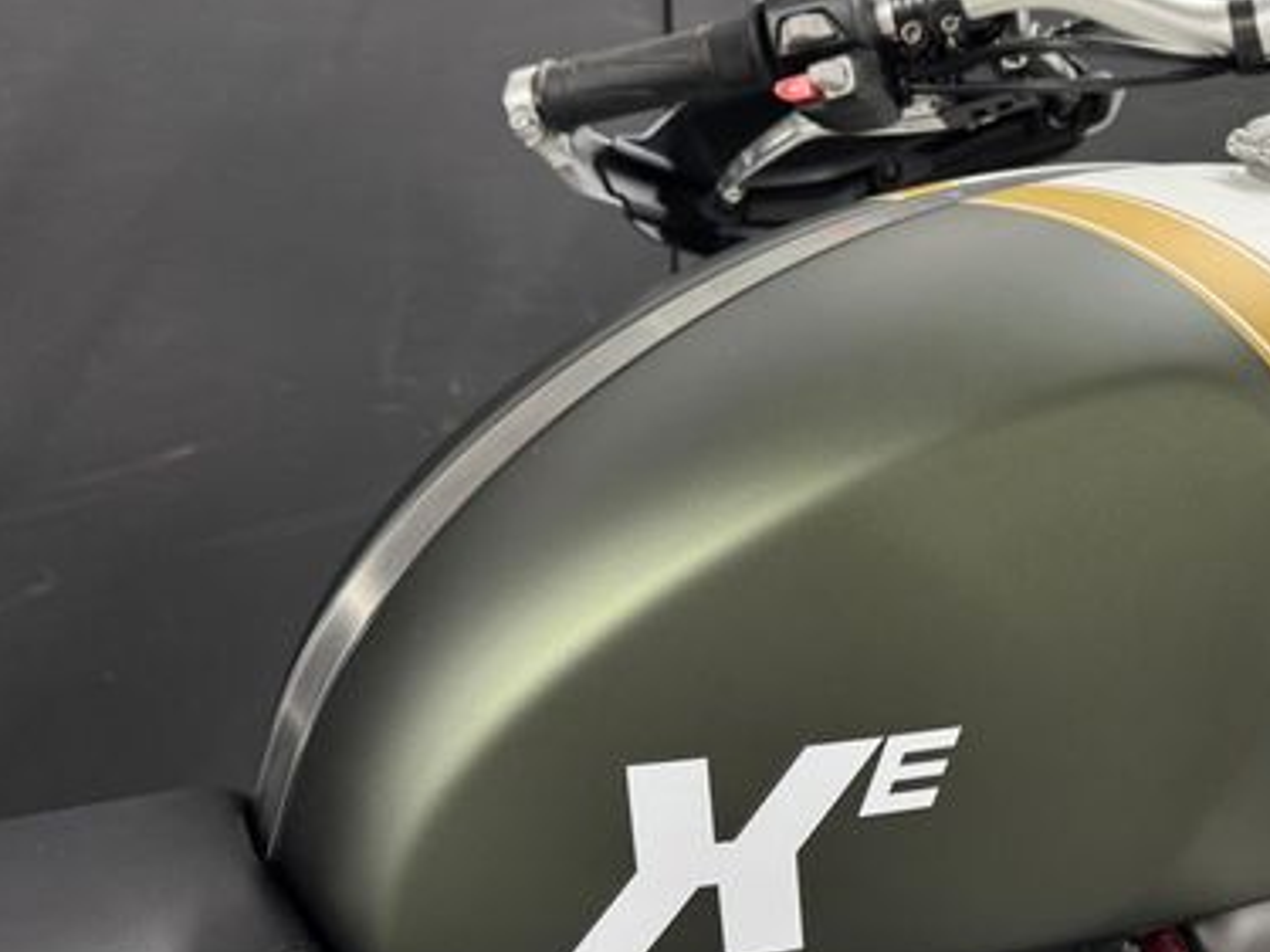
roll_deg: -3.6
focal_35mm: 41
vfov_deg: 35.1
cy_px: 454
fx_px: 1504
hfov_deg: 43.7
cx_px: 1013
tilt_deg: -22.4
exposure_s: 1/50
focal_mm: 6.76
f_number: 1.78
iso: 250
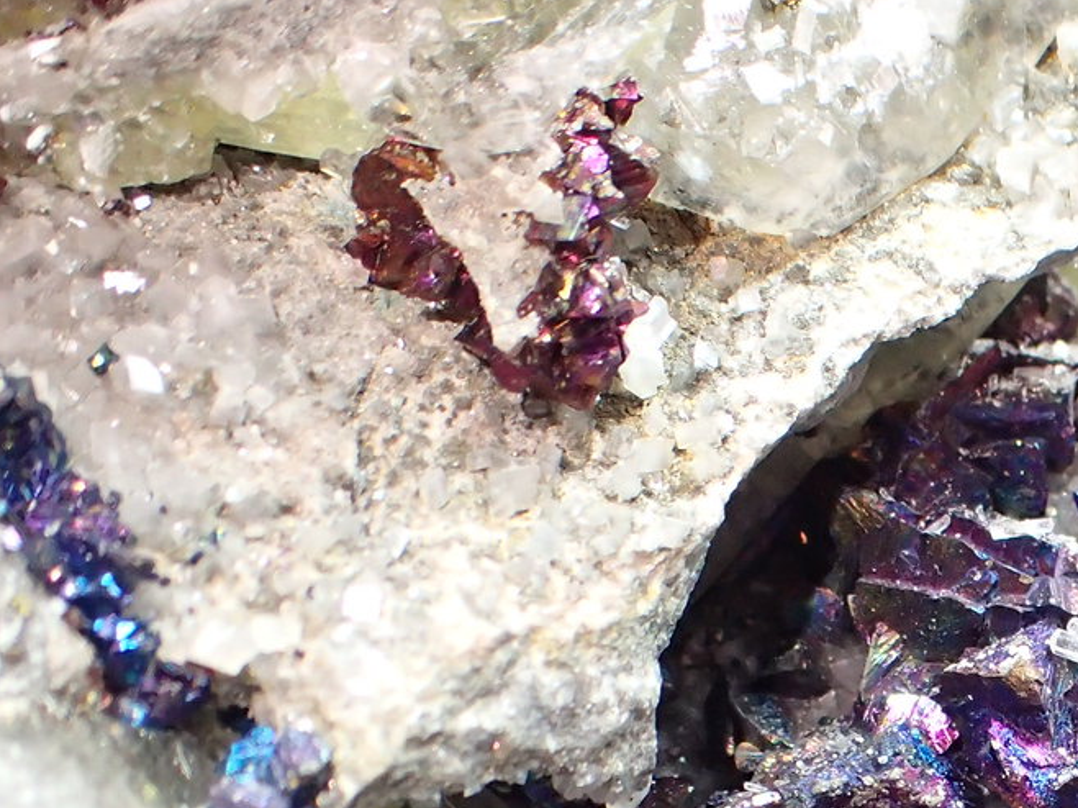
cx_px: 1166
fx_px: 2273
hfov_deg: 24.9
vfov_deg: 19.6
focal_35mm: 73
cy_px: 783
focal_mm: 5.5
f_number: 3.2
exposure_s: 1/125
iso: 400
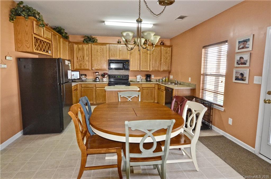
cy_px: 90
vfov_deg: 77.0
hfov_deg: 100.5
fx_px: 113
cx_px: 136
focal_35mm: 15
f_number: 4
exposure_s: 1/60
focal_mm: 10
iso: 800
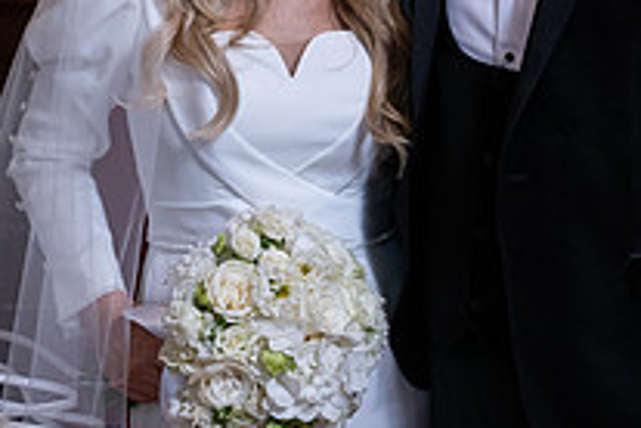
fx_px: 2493
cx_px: 384
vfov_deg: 9.7
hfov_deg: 14.6
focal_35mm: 140
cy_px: 2
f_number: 3.5
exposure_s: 1/160
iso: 500
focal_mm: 50
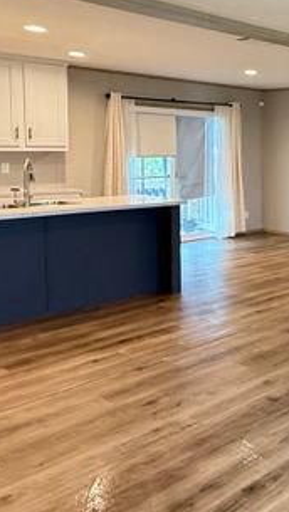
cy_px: 183
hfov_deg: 24.0
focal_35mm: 40
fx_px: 544
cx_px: 425
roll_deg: -1.1
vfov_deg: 49.8
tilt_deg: -2.4
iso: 500
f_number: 2.2
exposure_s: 1/60
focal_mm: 2.22
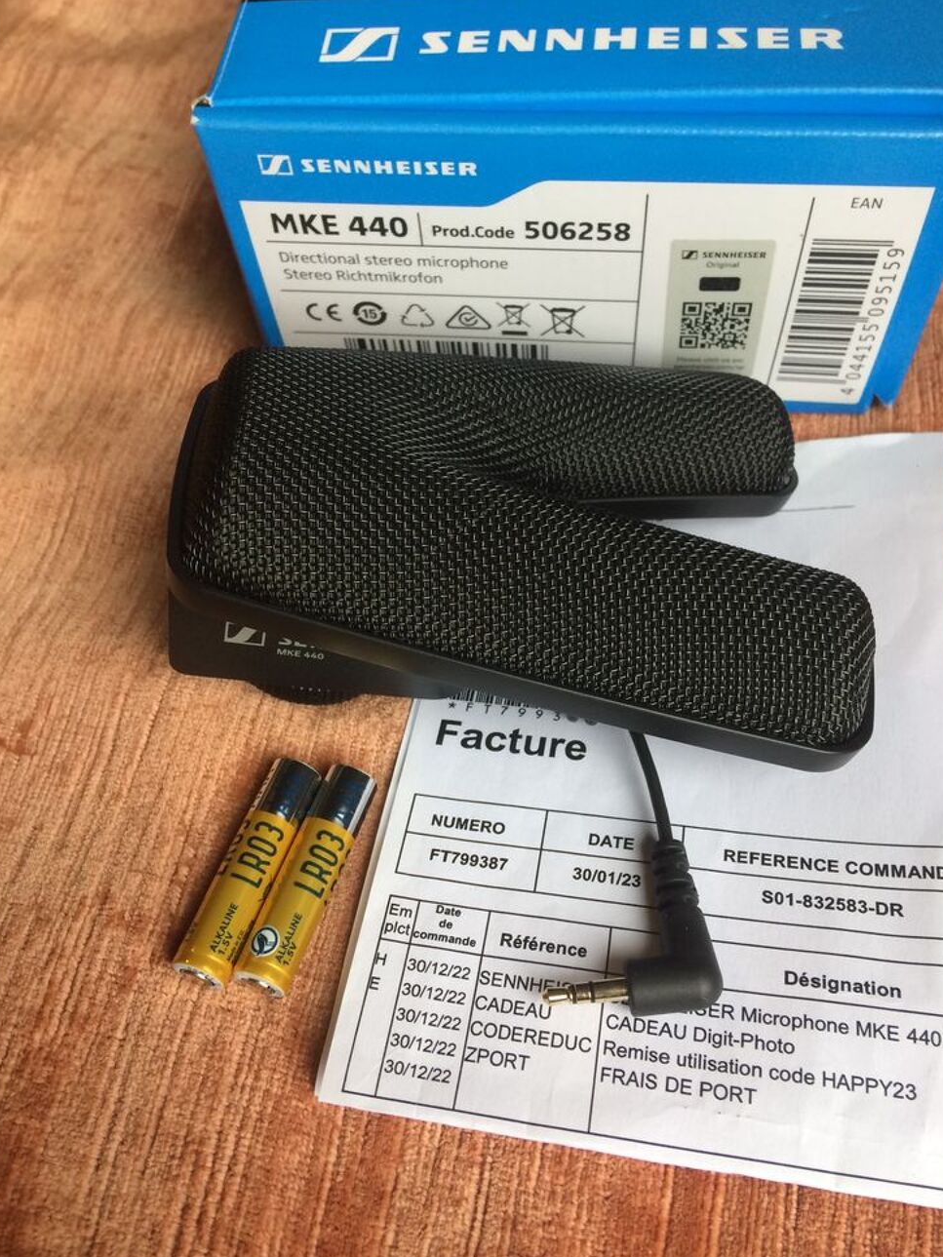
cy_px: 618
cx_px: 475
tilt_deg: -58.6
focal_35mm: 30
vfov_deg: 60.0
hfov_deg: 46.8
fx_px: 1089
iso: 40
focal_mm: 4.15
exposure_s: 1/33
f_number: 2.2
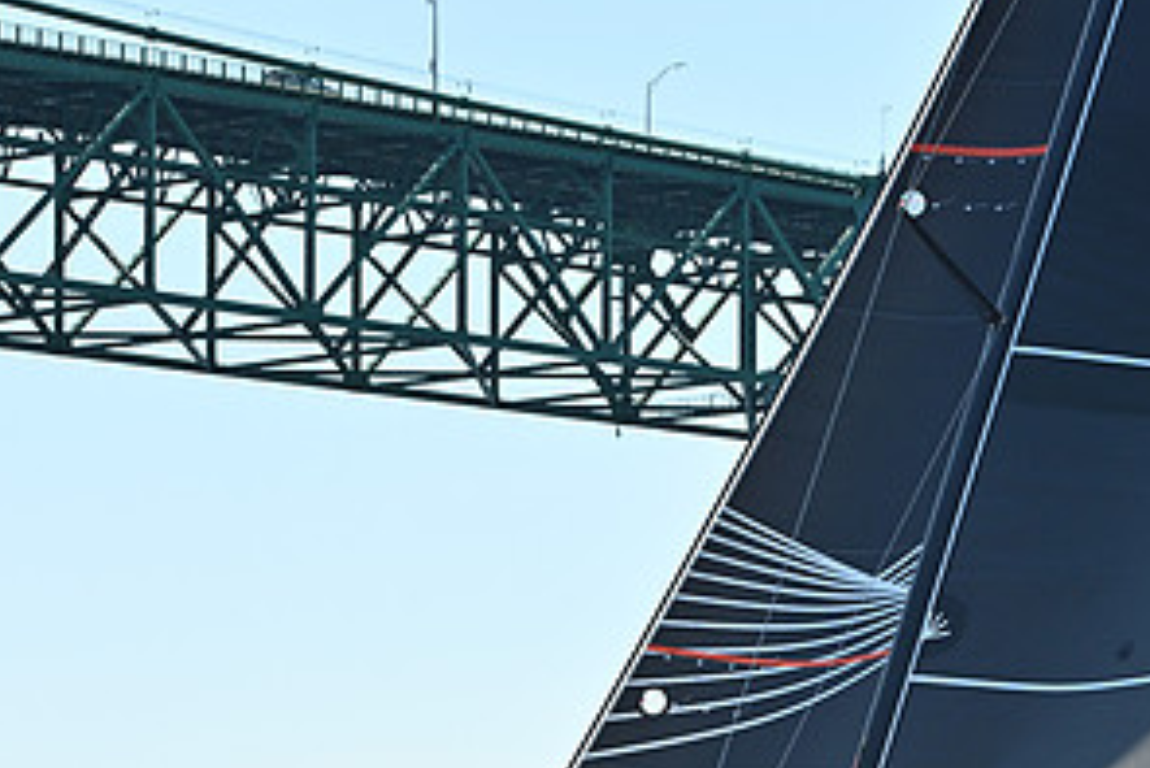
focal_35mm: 187
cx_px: 924
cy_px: 727
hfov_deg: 11.0
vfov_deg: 7.3
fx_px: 5976
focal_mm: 95
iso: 320
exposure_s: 1/1000
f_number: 7.1
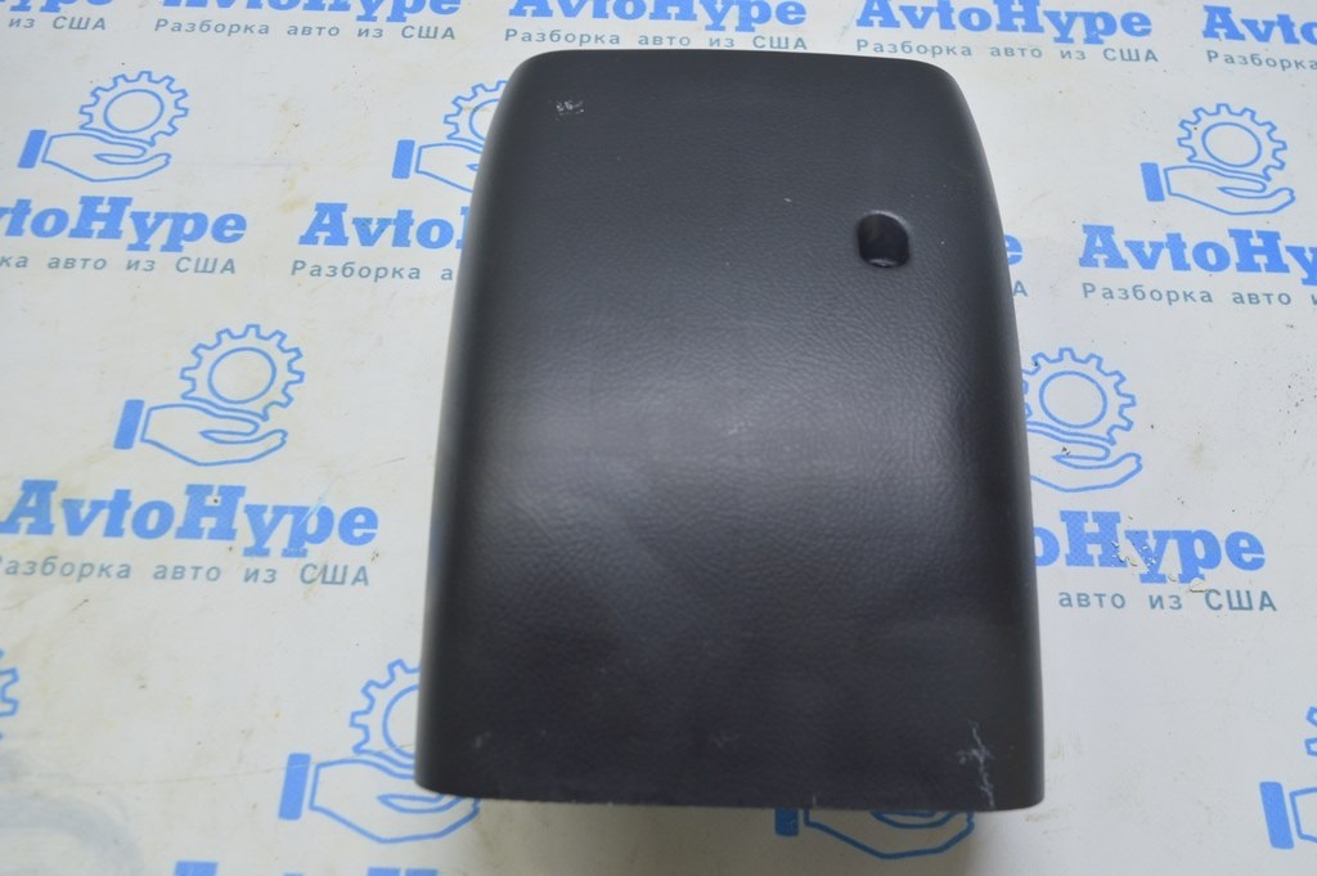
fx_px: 1316
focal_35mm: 36
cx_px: 658
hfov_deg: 53.2
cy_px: 438
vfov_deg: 36.8
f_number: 5.6
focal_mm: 24
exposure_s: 1/20
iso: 400
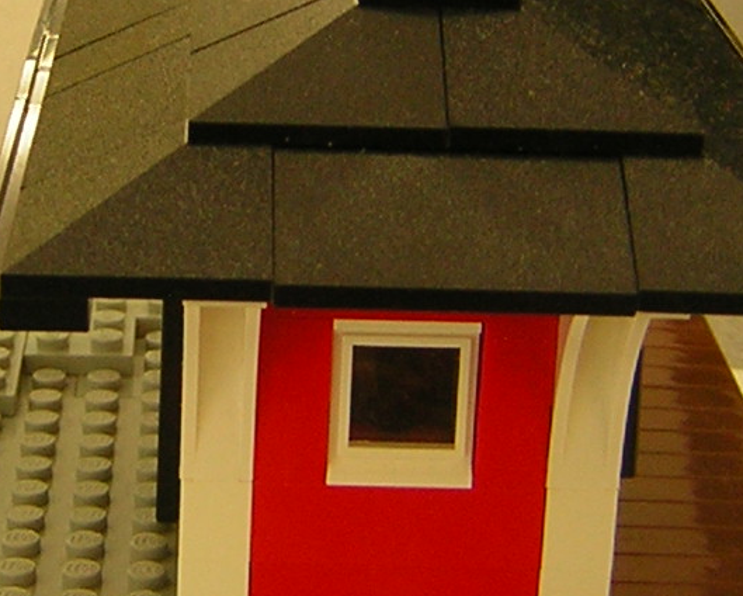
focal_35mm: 118
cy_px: 179
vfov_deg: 13.1
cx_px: 243
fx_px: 2597
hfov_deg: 16.2
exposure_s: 1/5.7
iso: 50
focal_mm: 5.2
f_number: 2.7
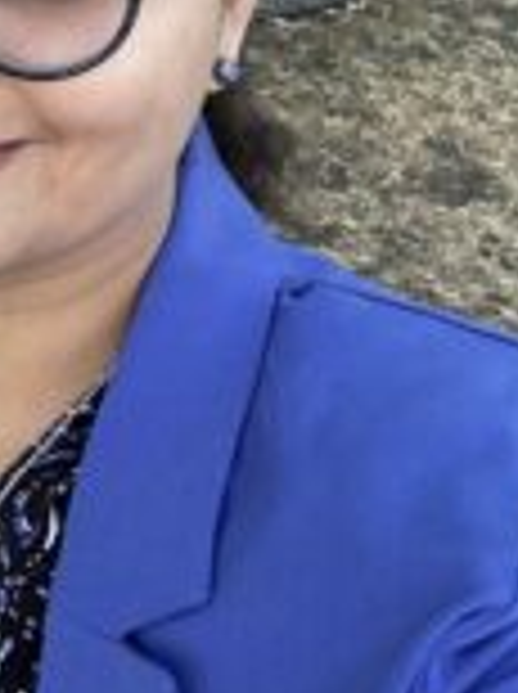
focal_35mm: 78
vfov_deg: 25.0
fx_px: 1561
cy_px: 243
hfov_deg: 17.8
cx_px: -122
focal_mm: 2.69
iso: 80
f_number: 1.9
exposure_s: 1/87
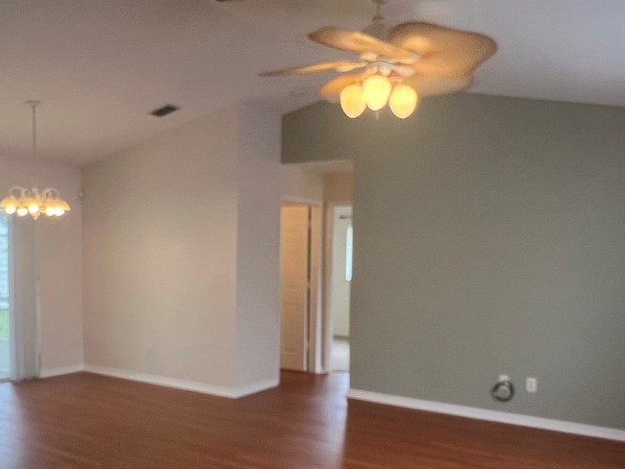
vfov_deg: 43.8
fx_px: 578
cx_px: 321
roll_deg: -0.7
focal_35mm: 32
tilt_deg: -4.5
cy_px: 294
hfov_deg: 56.8
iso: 64
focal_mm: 1.57
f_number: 1.8
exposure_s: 1/120
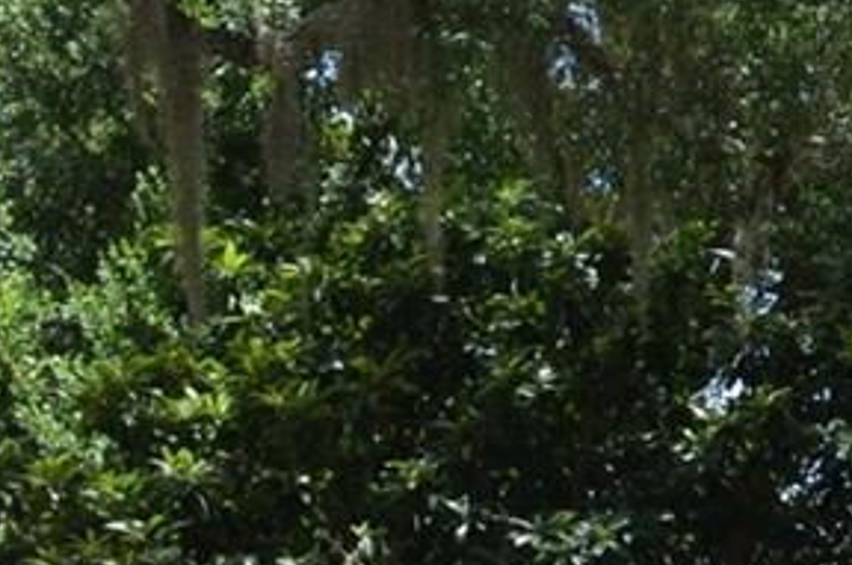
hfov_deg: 13.3
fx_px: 3544
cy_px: 945
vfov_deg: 8.8
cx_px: -225
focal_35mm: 150
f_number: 8
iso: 200
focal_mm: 18
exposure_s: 1/250
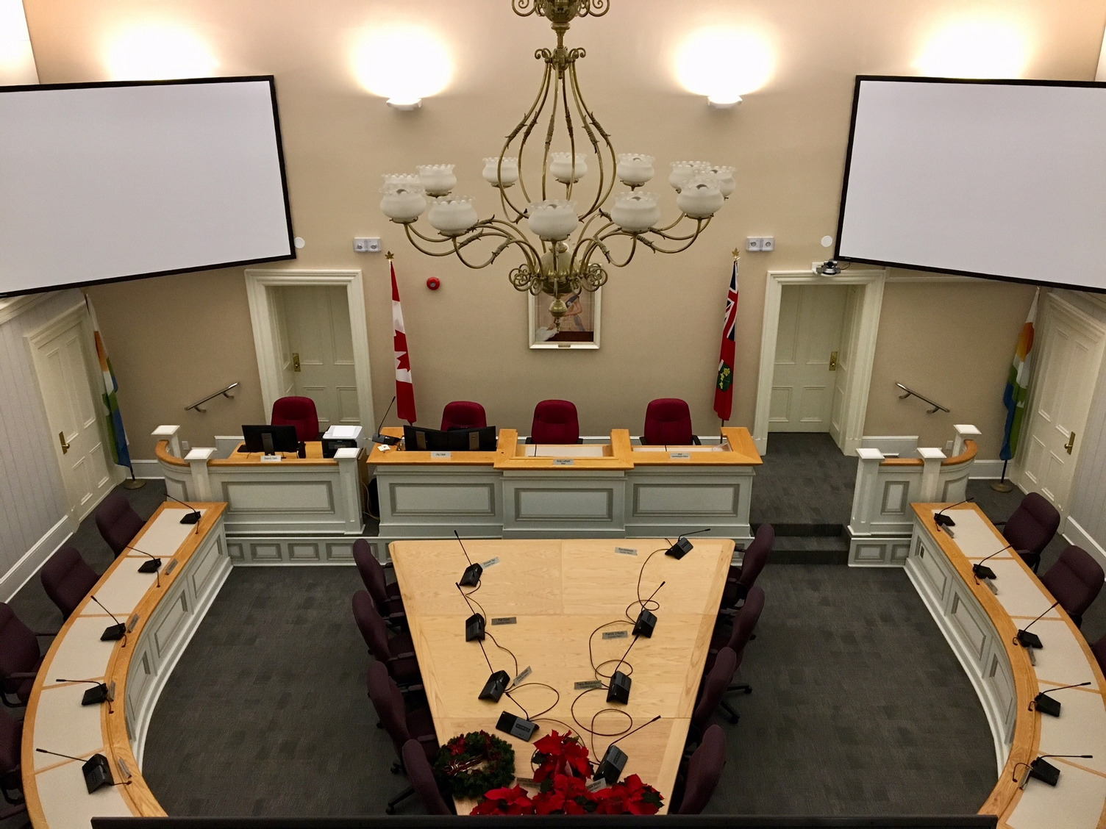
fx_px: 927
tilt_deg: -22.6
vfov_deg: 48.2
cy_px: 414
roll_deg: +0.8
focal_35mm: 29
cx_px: 553
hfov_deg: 61.7
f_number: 2.2
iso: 160
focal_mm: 4.15
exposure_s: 1/30
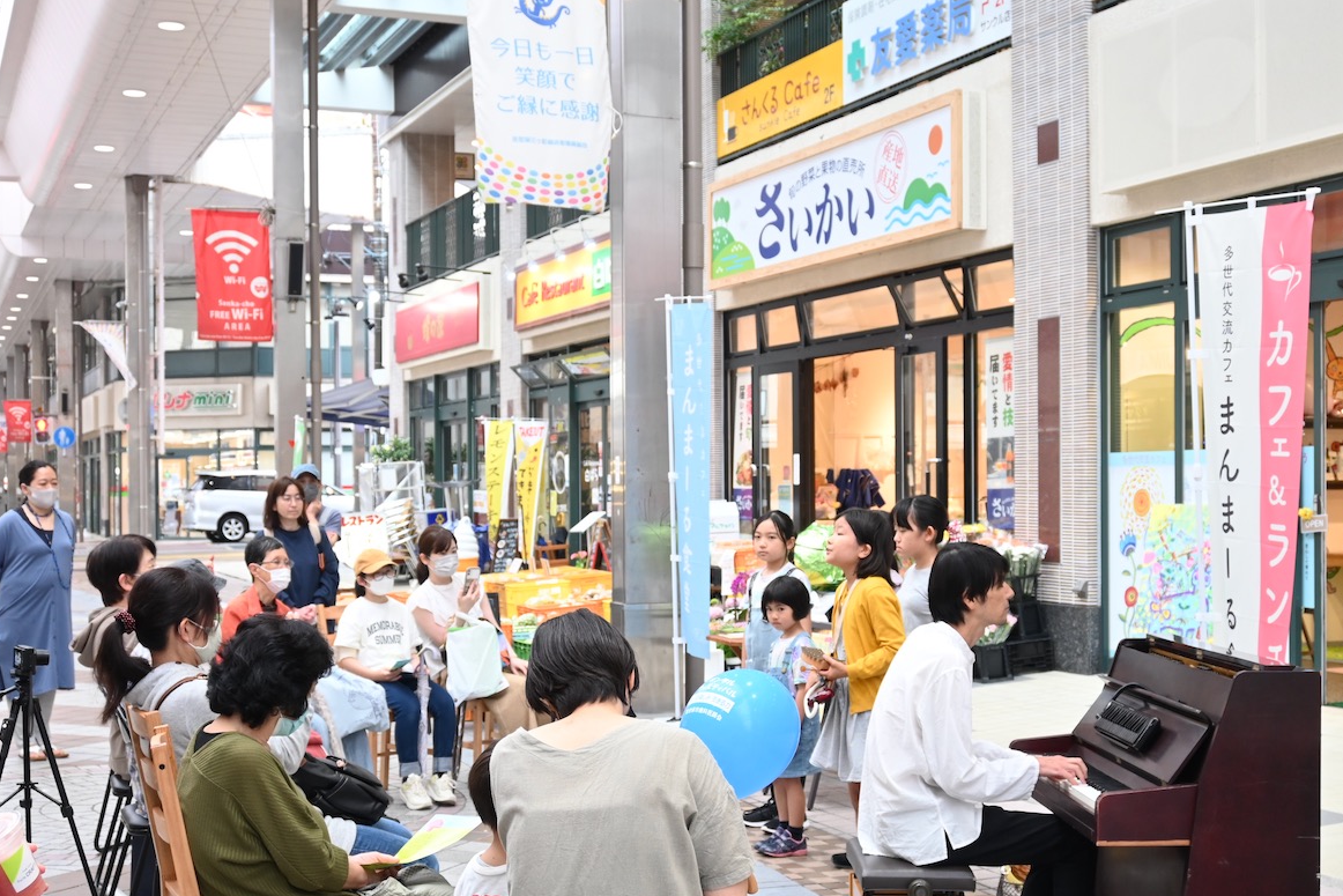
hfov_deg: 40.4
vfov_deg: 27.5
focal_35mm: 49
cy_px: 513
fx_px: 1825
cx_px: 726
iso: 500
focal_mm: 26.5
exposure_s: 1/40
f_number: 4.5
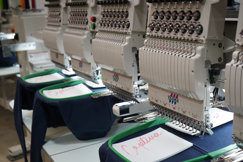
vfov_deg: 29.9
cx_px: 122
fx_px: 304
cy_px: 81
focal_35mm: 45
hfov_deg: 43.6
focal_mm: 45
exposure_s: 1/160
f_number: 4.5
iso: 1000
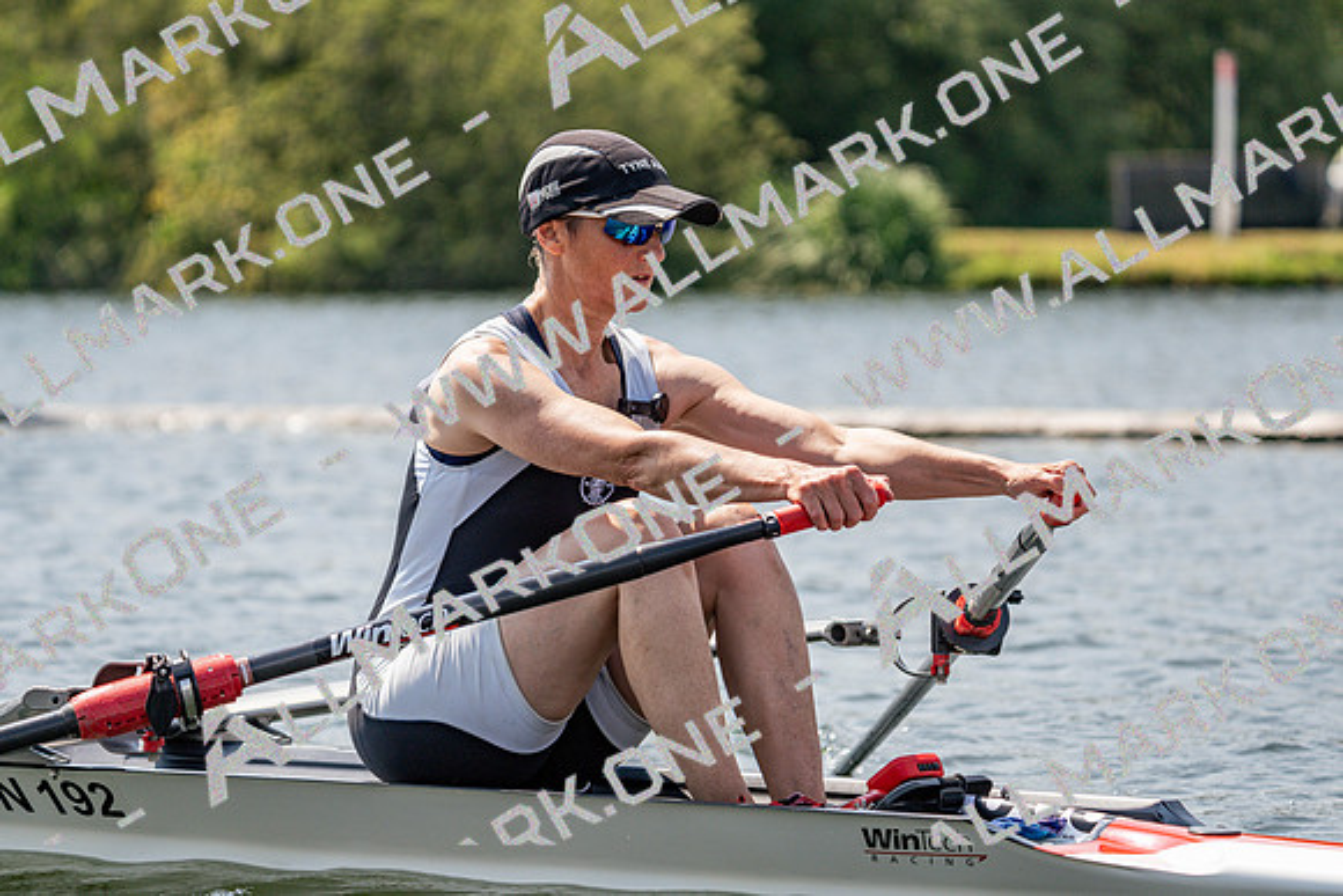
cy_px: 448
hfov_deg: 10.3
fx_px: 7463
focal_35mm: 200
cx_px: 672
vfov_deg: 6.9
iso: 250
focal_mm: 200
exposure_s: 1/1600
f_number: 5.6
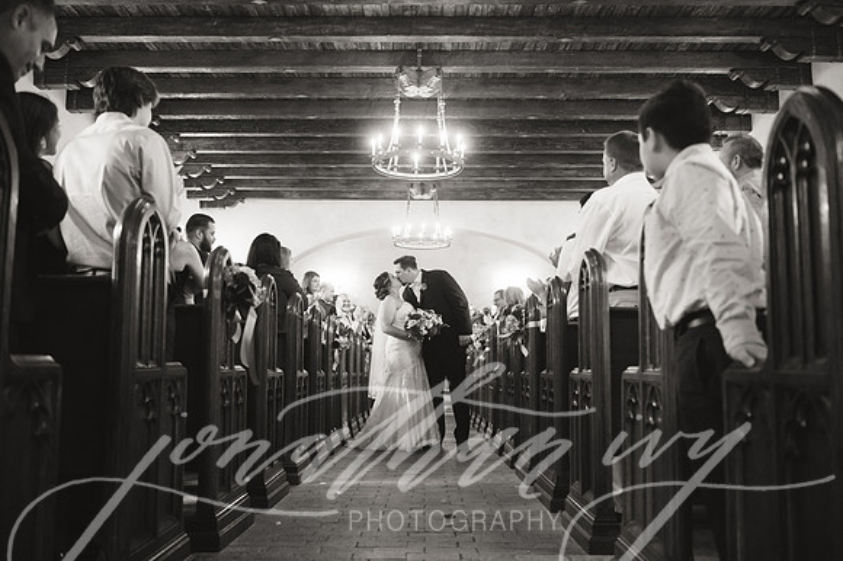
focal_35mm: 32
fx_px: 749
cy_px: 280
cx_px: 422
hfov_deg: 58.7
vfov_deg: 41.1
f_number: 2.8
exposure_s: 1/125
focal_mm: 32
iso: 4000
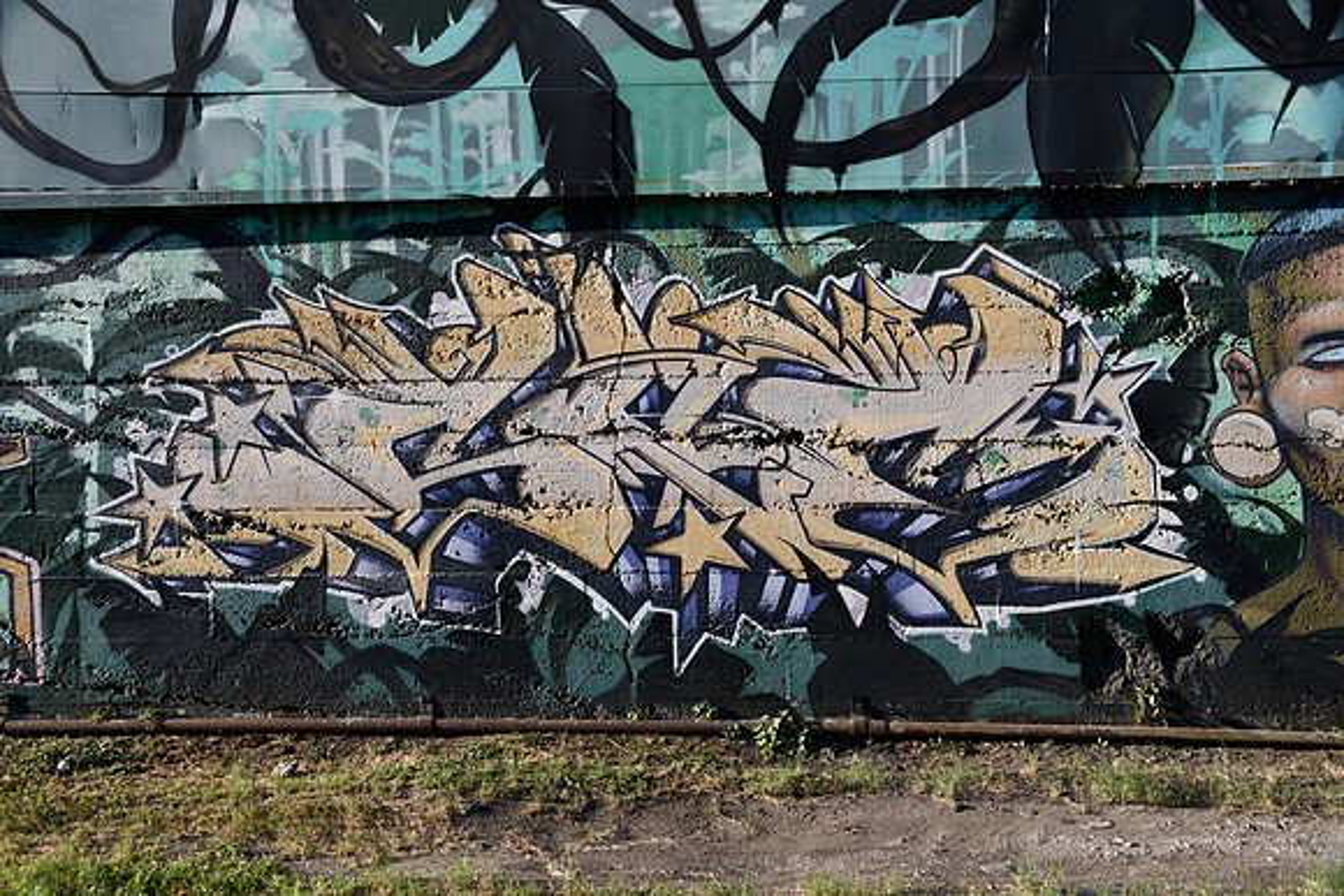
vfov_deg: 36.9
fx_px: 1344
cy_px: 448
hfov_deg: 53.1
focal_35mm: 36
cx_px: 672
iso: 110
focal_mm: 24
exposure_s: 1/250
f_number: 8
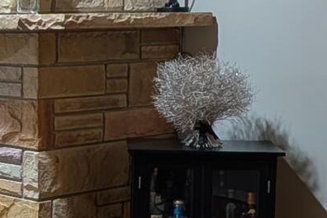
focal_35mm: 93
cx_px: -156
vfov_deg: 14.7
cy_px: 118
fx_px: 845
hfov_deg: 19.3
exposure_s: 1/30
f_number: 1.7
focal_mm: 2.02
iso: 57
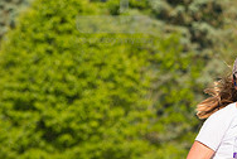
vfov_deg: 3.1
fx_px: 2947
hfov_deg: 4.6
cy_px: 174
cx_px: 294
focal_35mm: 447
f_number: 5.6
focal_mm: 145
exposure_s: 1/2000
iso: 400
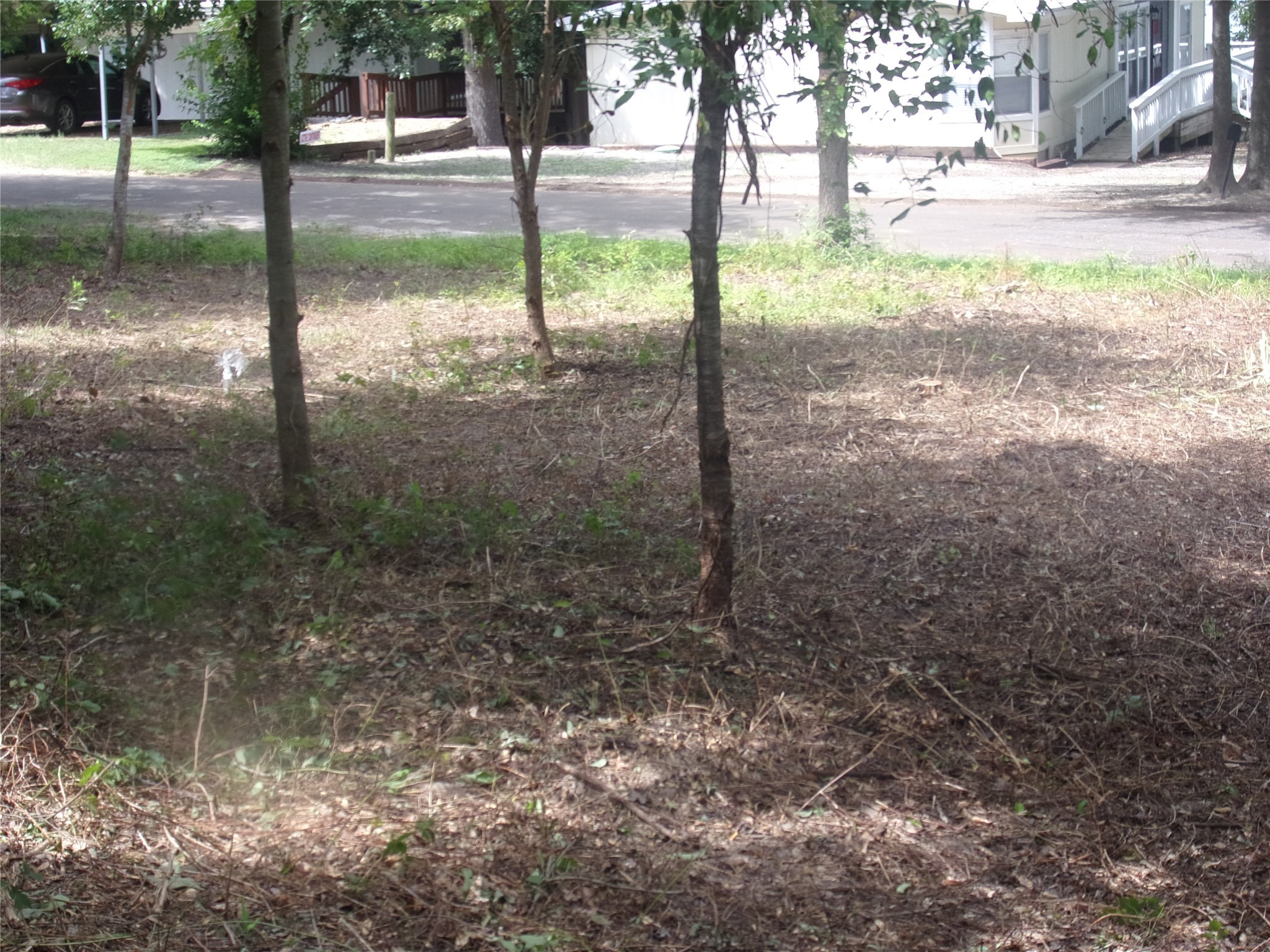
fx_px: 2348
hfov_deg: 30.3
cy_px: 476
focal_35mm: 64
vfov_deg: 22.9
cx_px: 635
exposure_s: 1/85
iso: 80
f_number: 4.5
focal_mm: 11.5
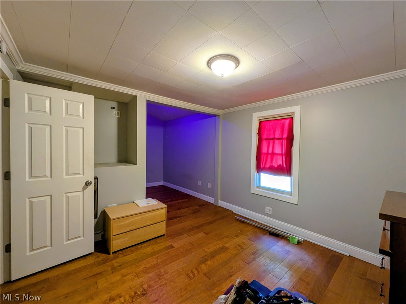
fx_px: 164
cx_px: 203
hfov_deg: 102.1
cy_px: 152
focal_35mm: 14
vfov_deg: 85.7
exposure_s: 1/24
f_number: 2.2
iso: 100
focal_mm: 1.85
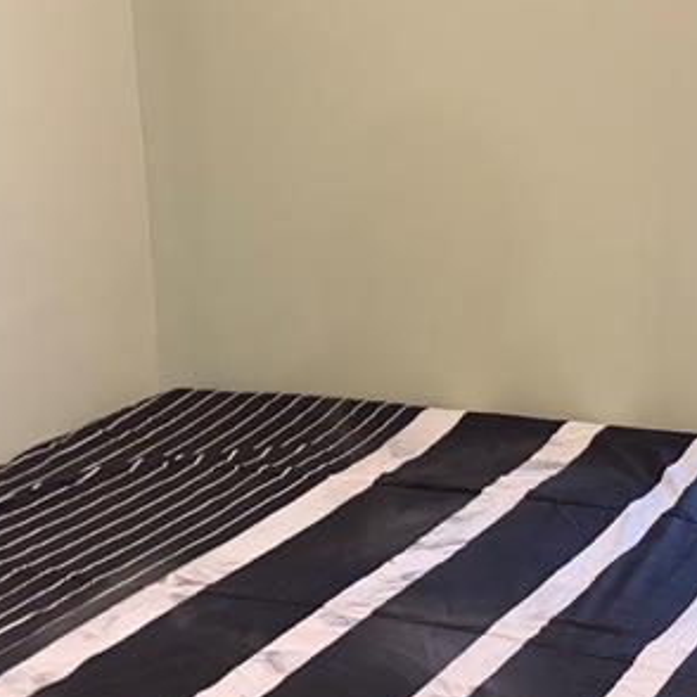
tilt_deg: -11.6
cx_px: 614
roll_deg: +0.6
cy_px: 277
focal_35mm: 80
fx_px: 1822
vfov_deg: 21.6
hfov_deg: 21.2
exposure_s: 1/24
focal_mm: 5.96
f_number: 1.6
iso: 1000
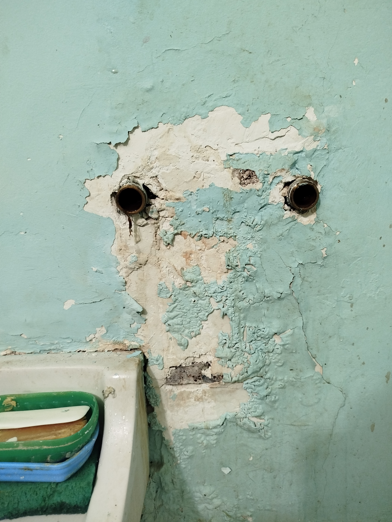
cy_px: 258
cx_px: 202
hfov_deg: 54.9
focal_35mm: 25
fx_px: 377
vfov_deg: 69.4
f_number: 1.7
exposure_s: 1/33
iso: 500
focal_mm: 5.31
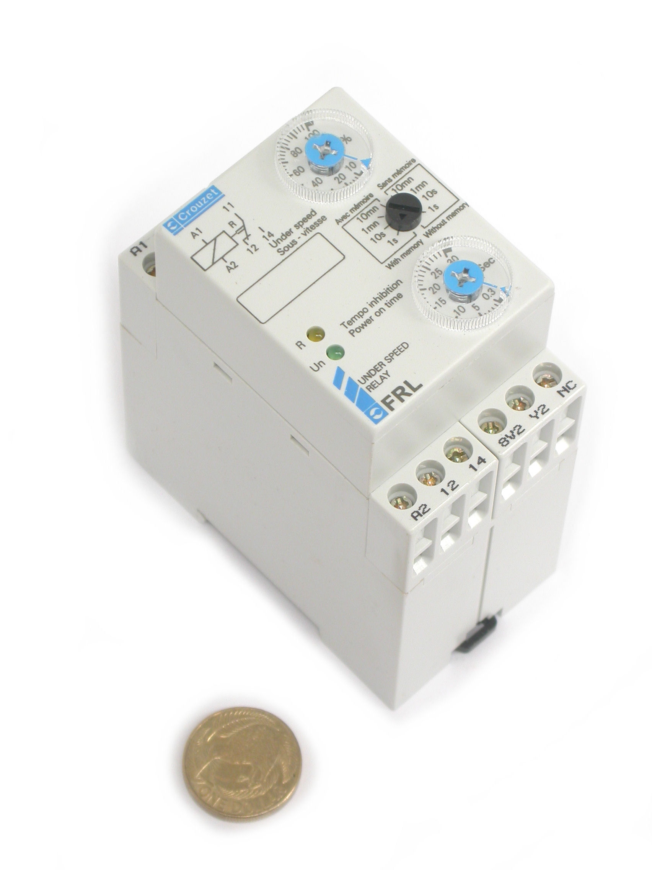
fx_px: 3867
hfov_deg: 9.6
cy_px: 435
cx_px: 326
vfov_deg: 12.8
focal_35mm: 154
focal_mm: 32
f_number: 5.1
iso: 100
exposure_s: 1/36.4
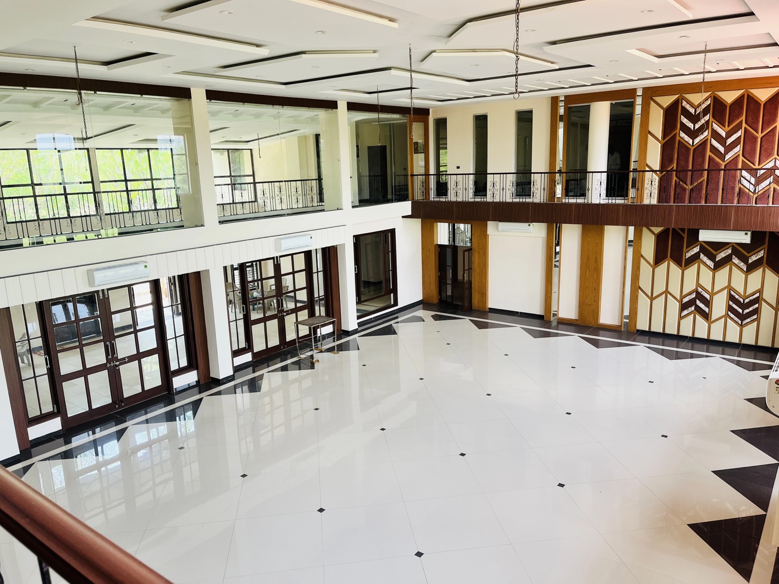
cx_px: 390
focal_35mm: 26
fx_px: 585
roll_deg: +2.1
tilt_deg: -12.9
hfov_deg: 67.3
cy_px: 292
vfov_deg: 53.1
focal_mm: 5.1
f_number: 1.6
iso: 64
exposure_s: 1/121
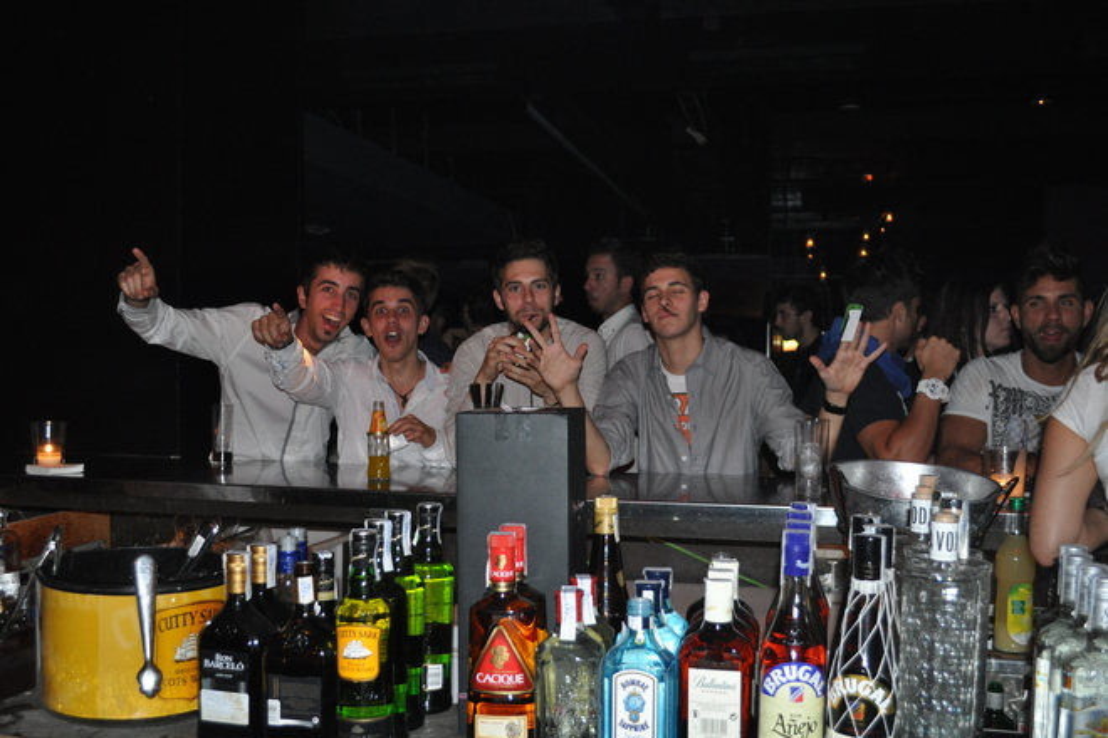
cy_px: 369
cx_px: 554
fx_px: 1108
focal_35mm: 36
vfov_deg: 36.9
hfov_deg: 53.1
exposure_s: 1/60
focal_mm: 24
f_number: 4
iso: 800
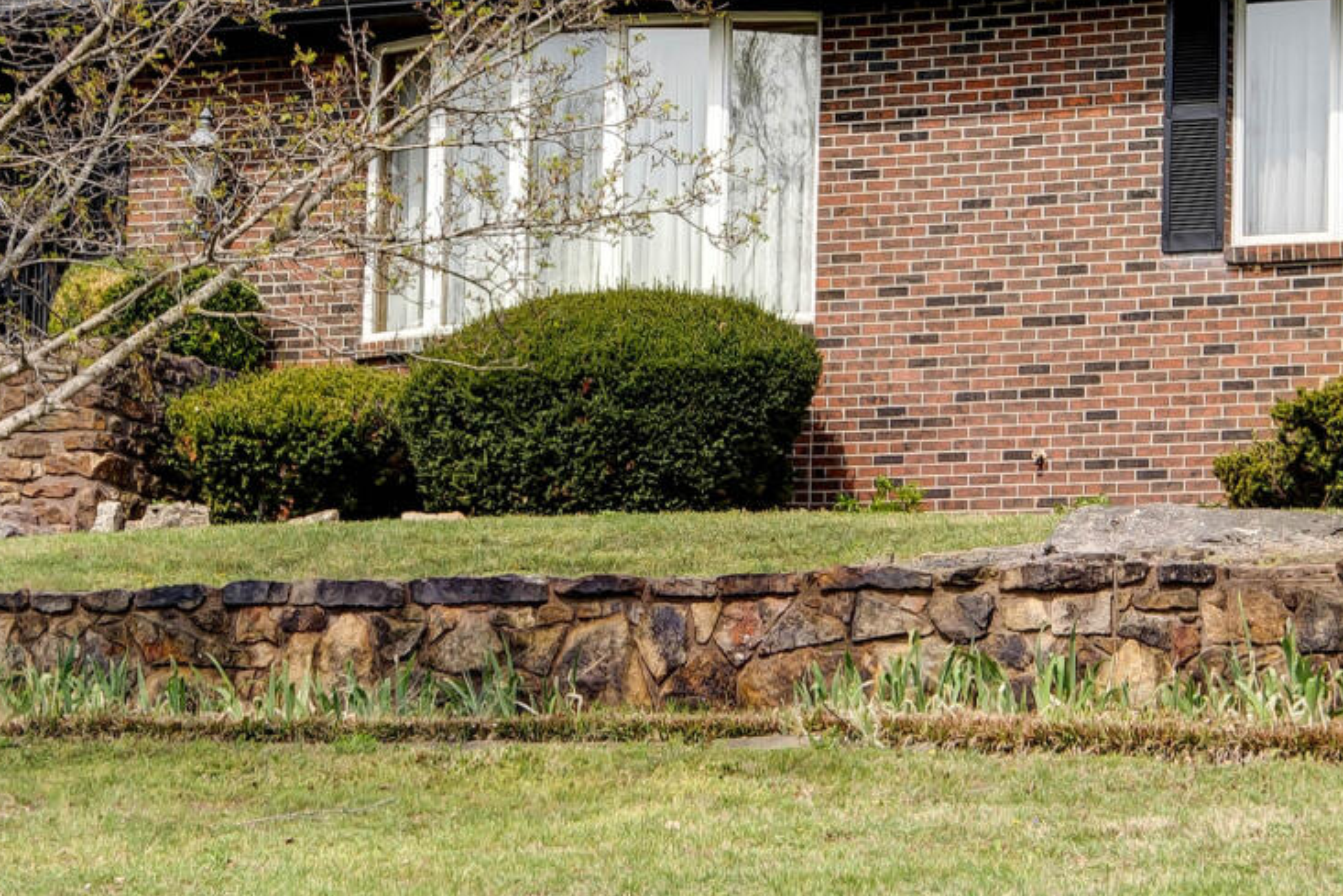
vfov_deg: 10.5
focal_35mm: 131
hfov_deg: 15.6
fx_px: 4888
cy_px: 515
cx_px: 892
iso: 100
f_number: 6.3
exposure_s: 1/640
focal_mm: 32
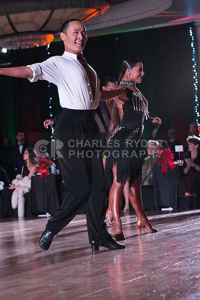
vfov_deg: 20.4
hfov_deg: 13.7
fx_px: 833
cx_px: 100
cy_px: 150
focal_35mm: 100
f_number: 5.6
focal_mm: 100
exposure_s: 1/400
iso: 10000
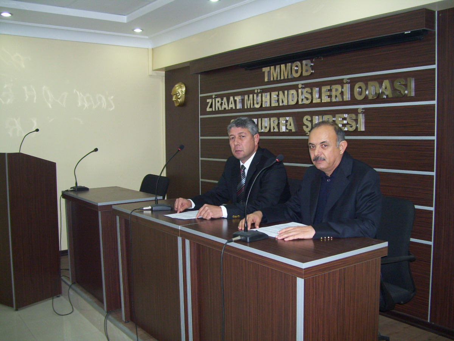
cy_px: 170
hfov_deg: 51.4
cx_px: 227
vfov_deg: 39.7
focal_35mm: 36
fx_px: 472
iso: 200
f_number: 2.7
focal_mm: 6
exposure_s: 1/60
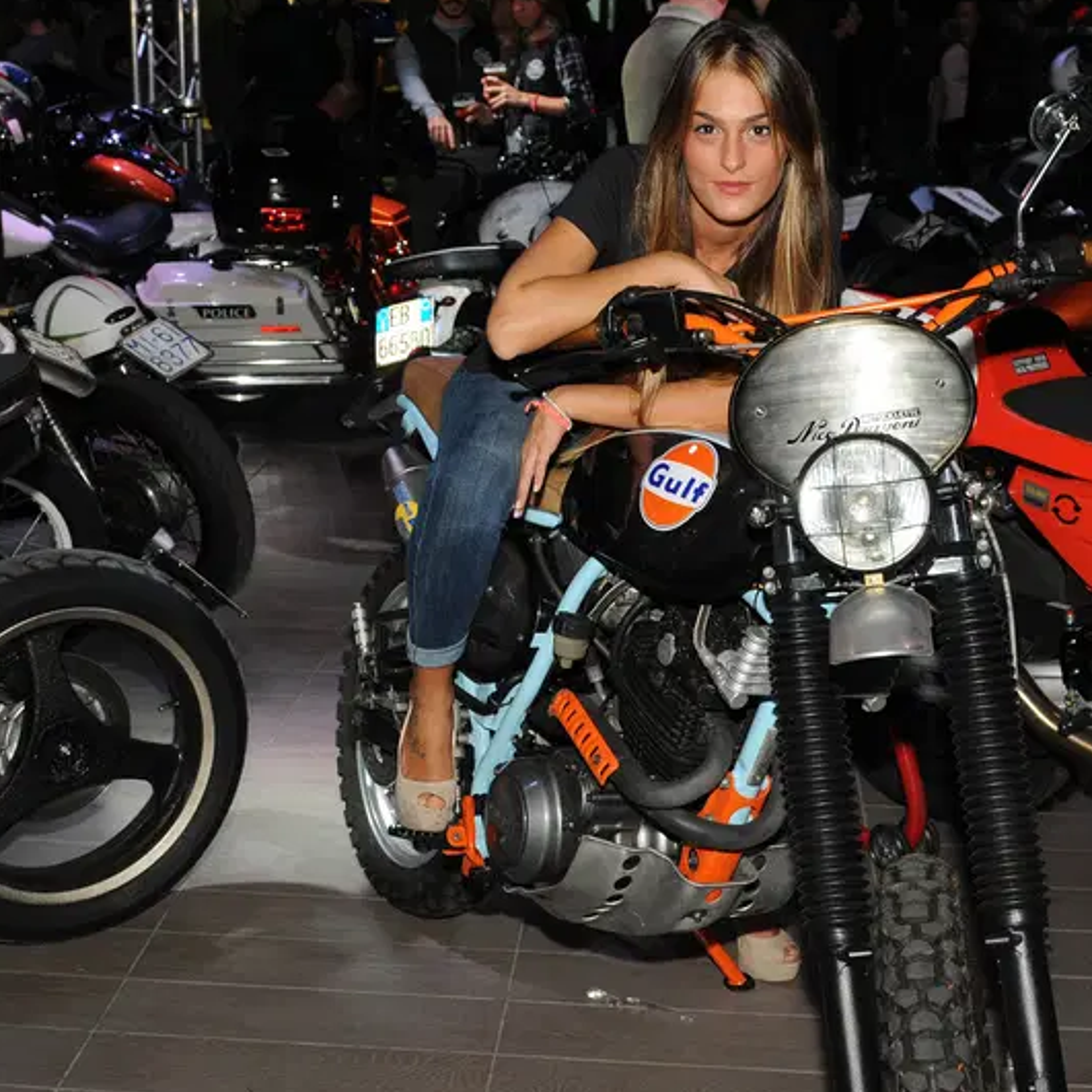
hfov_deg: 34.7
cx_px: 541
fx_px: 1747
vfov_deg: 34.4
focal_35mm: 49
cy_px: 377
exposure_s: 1/15
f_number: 4.8
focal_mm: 17
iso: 400
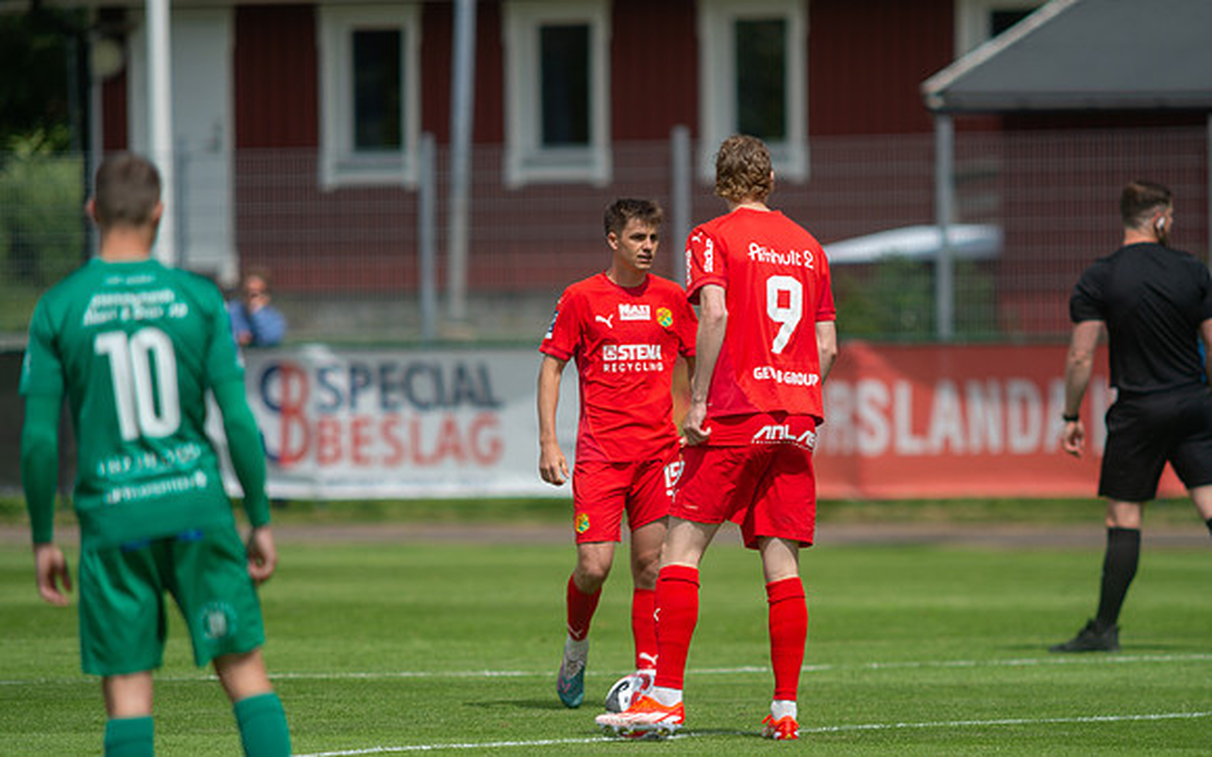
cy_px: 453
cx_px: 681
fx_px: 15878
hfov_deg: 4.4
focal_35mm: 481
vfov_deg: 2.7
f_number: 4
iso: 125
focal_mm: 420
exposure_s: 1/1600
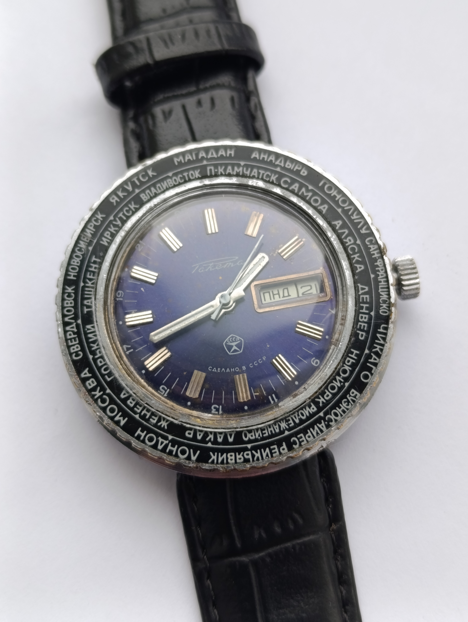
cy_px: 311
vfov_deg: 73.8
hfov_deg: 59.0
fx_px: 414
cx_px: 234
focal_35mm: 23
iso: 125
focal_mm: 6.14
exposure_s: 1/100
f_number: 1.6
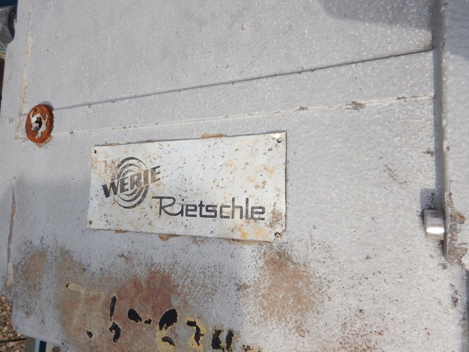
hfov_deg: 71.6
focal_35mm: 24
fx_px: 325
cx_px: 234
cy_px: 176
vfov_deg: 56.8
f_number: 4.1
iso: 125
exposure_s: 1/1250
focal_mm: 4.3
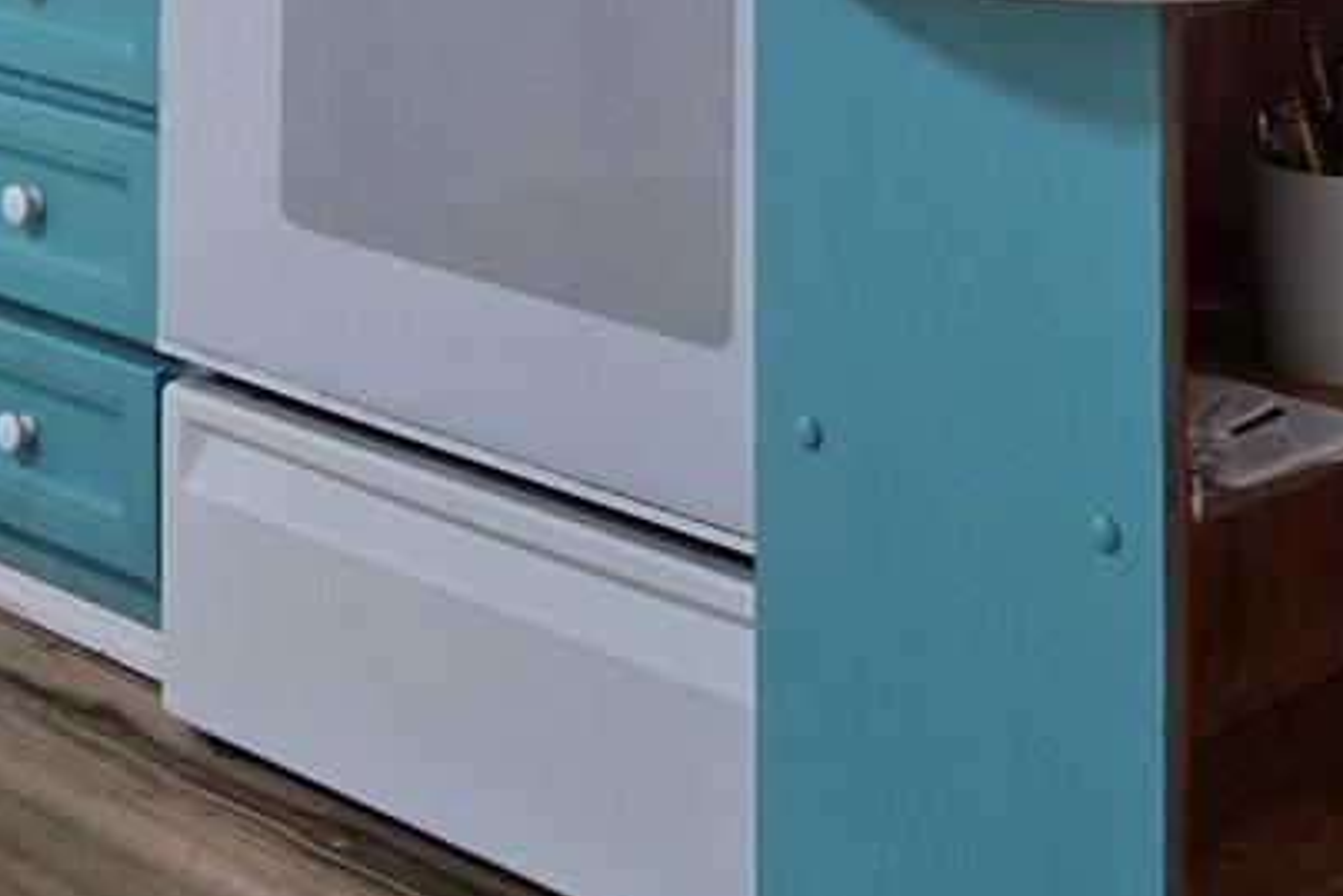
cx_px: 313
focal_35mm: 95
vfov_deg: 13.0
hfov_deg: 21.2
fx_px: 3545
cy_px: -729
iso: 200
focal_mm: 5.4
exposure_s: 1/120
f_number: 1.8
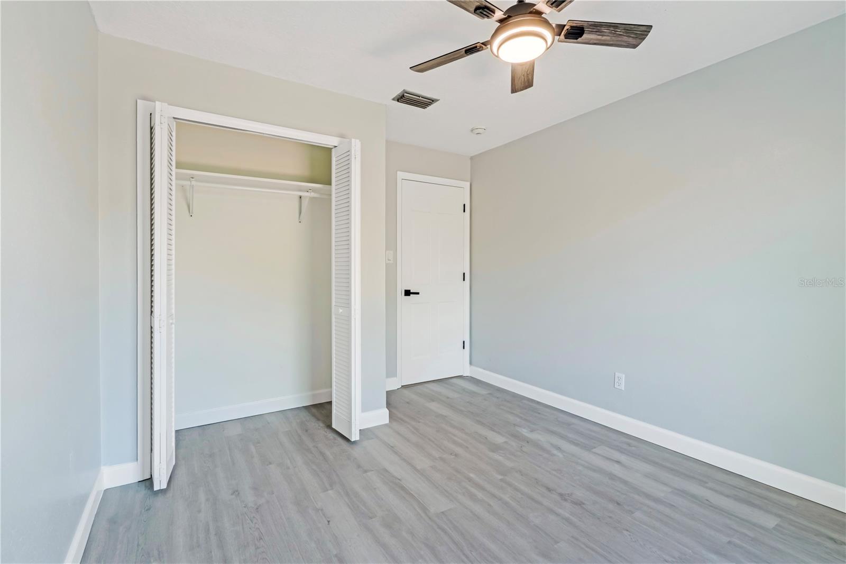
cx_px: 423
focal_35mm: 16
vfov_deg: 72.0
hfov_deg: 95.0
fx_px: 388
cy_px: 282
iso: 250
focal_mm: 11
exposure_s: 1/160
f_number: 9
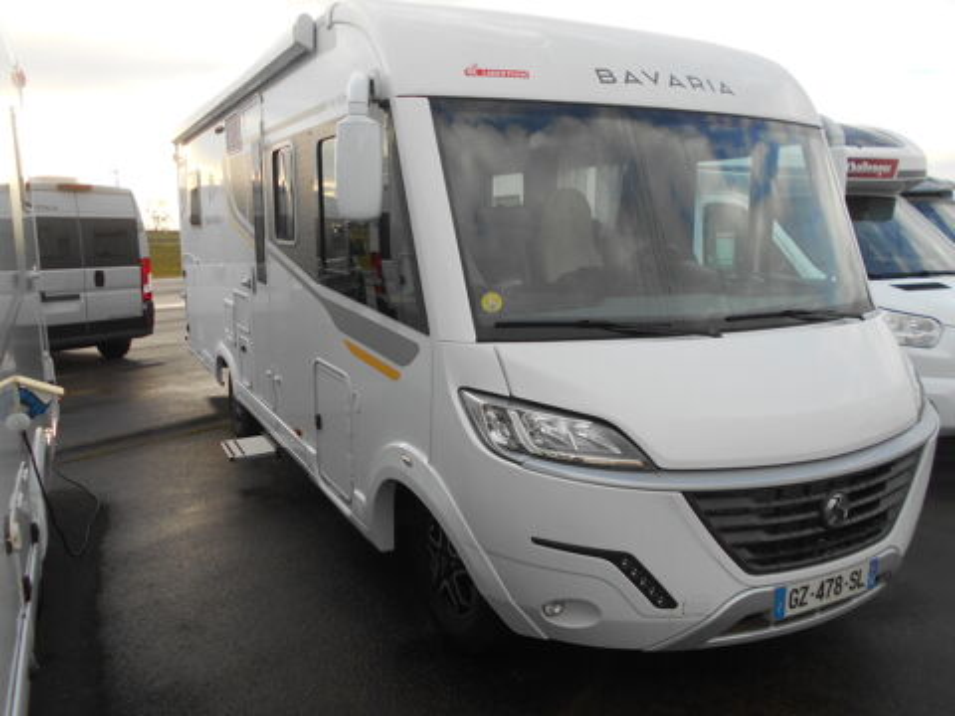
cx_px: 478
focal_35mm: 26
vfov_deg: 53.1
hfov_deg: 67.3
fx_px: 717
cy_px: 358
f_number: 3.2
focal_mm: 4.6
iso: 80
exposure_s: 1/250
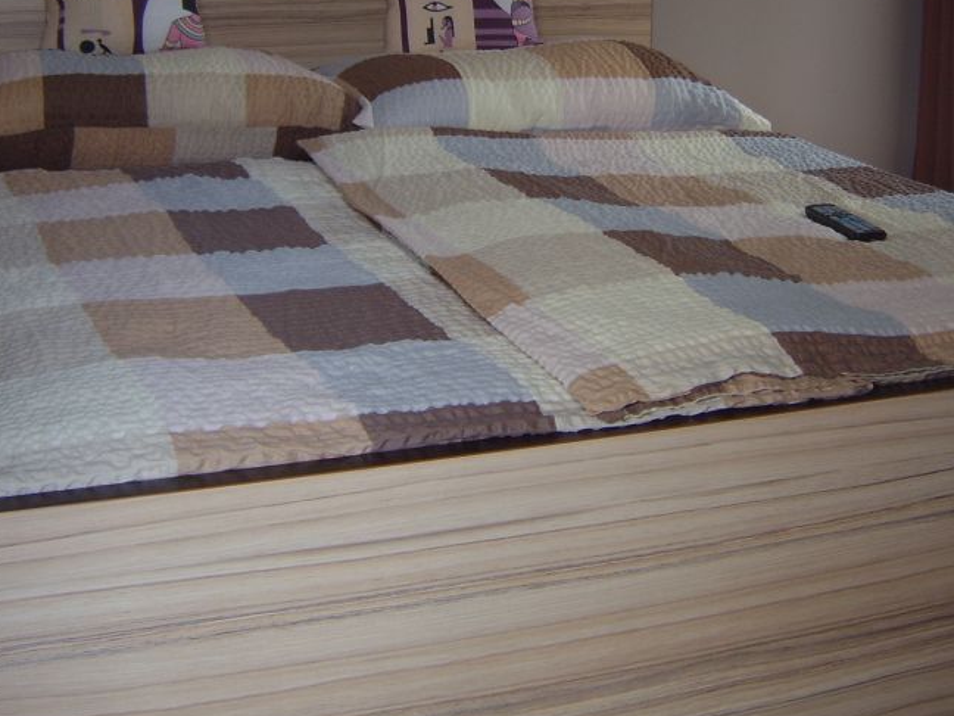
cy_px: 190
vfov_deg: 29.3
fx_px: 1350
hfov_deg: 38.9
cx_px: 508
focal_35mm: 49
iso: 100
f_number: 2.7
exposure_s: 1/60
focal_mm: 8.13
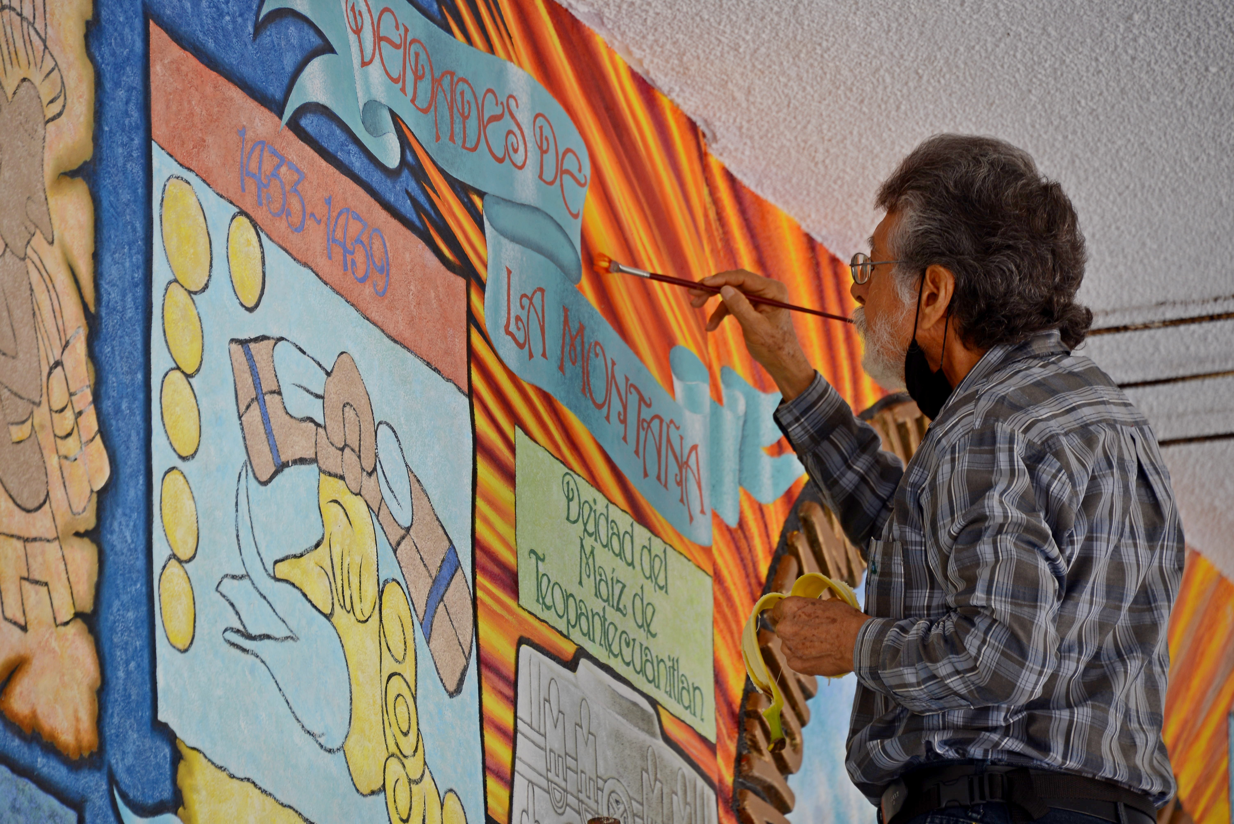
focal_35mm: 300
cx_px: 617
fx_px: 10287
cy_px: 412
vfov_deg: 4.6
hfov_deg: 6.9
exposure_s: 1/50
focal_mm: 300
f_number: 6.3
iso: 200
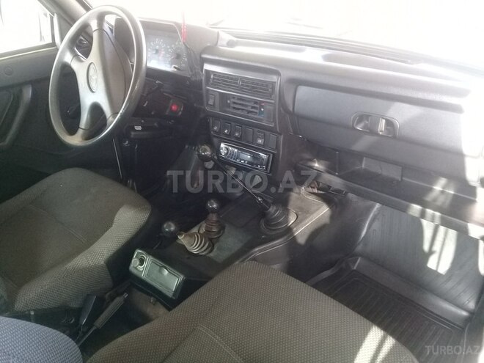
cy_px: 182
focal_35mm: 31
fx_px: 433
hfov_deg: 58.4
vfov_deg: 45.4
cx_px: 242
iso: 125
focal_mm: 3.3
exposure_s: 1/33
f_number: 2.2
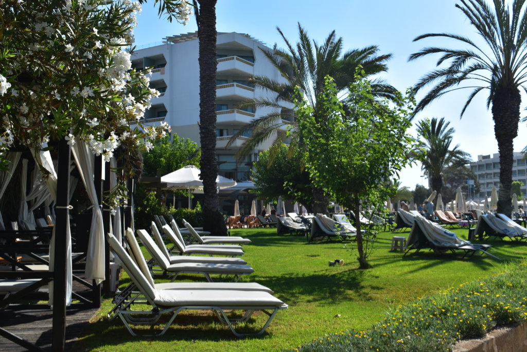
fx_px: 593
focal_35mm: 40
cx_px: 264
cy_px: 176
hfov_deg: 47.9
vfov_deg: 33.0
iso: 220
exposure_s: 1/500
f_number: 11
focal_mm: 27
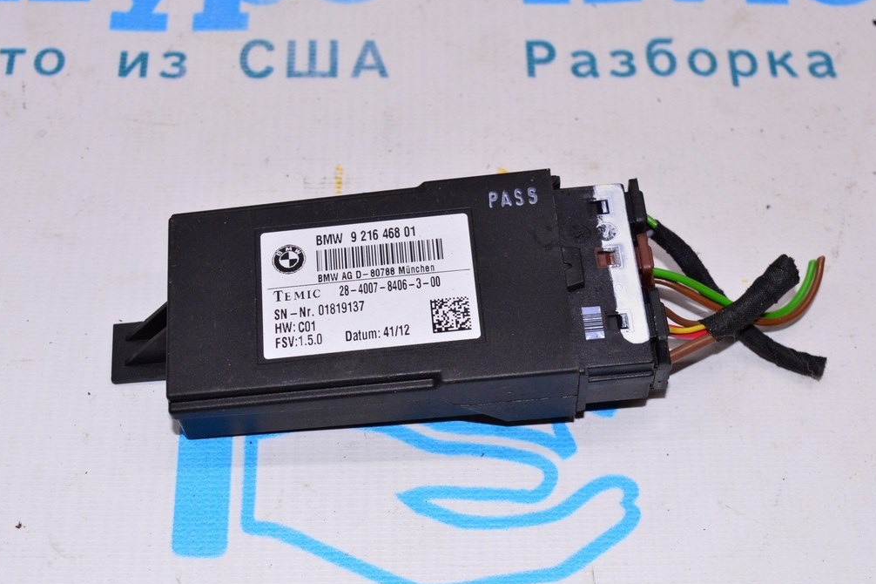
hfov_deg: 34.5
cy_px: 291
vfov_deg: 23.4
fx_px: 1411
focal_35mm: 58
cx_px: 440
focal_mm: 38
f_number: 8
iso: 1600
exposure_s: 1/200
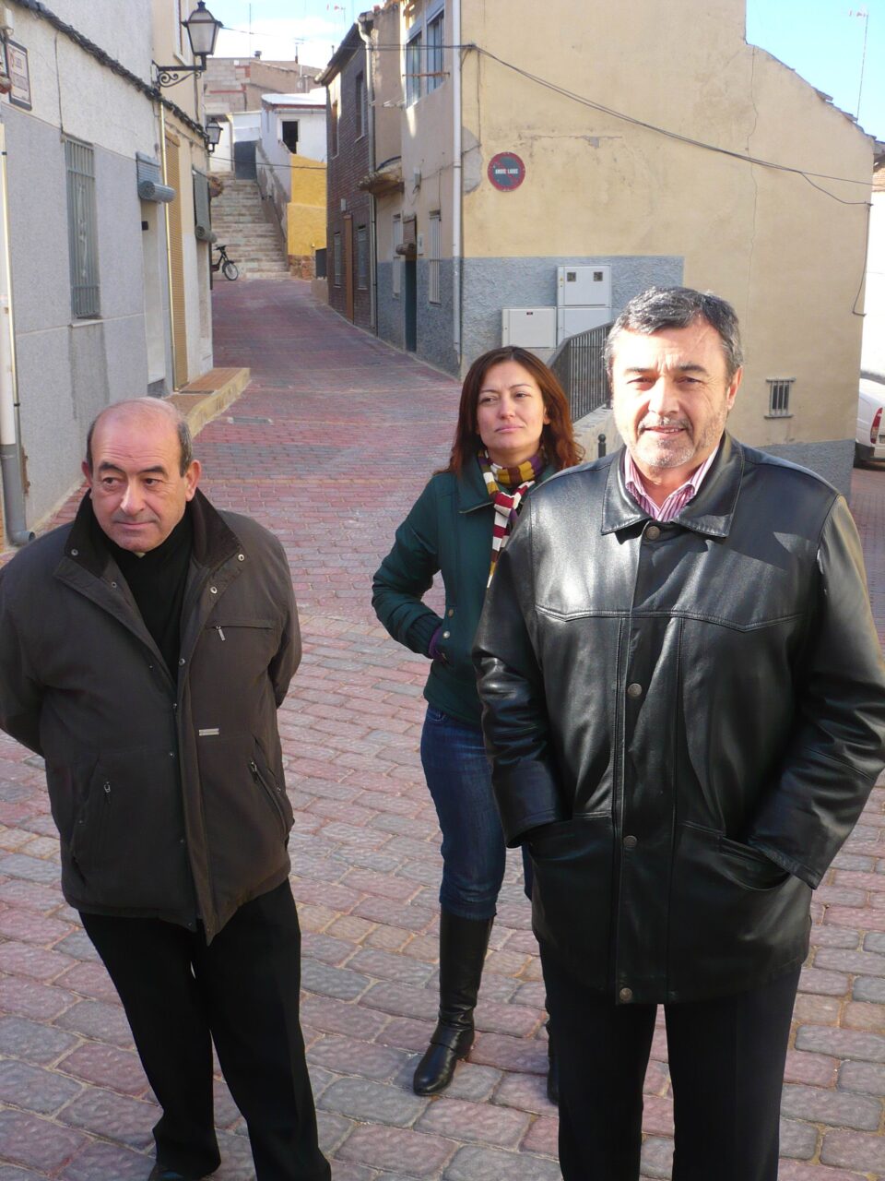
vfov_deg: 46.8
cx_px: 442
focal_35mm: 40
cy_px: 590
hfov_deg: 36.0
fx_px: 1364
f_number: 3
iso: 100
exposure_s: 1/320
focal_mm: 6.6
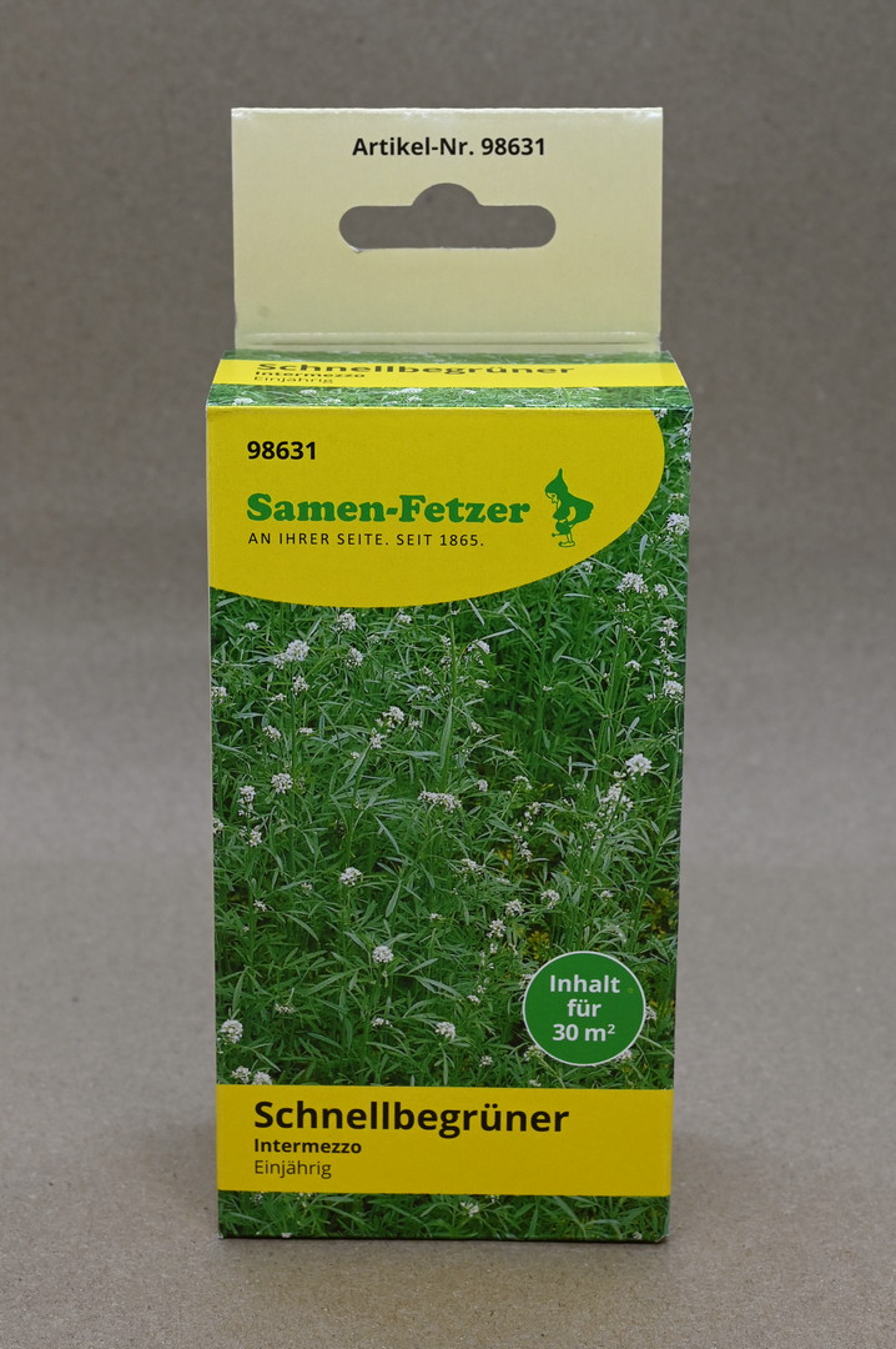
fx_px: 1870
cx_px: 448
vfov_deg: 39.6
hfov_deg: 26.9
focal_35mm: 50
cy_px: 674
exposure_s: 1/60
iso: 900
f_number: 13
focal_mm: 50
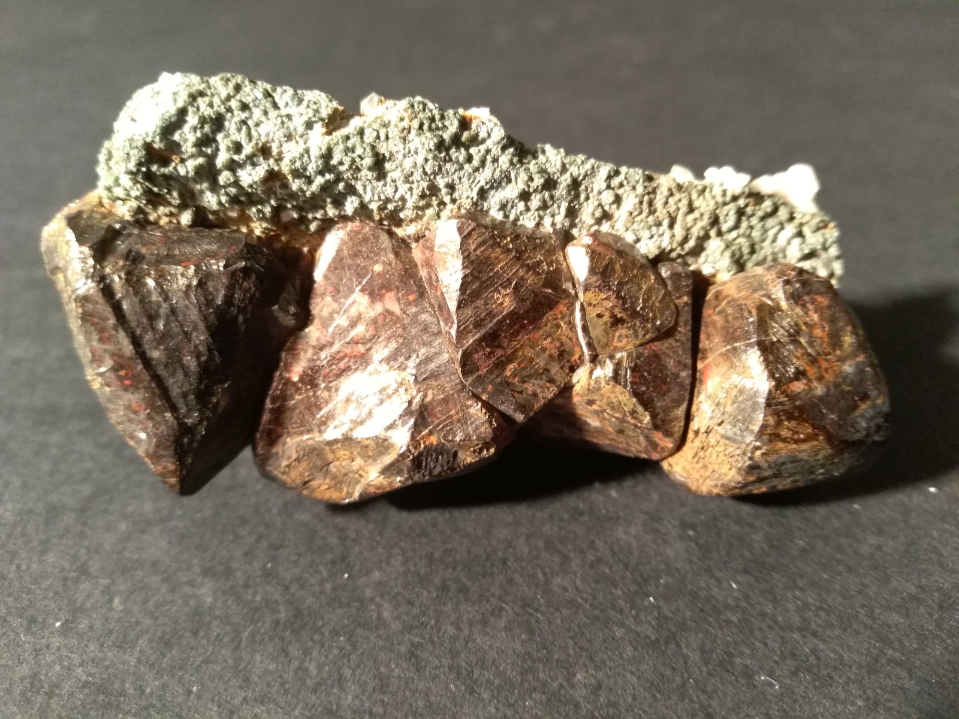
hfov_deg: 67.3
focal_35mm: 26
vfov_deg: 53.1
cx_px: 480
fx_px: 720
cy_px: 360
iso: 732
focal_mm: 3.54
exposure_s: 1/20
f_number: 2
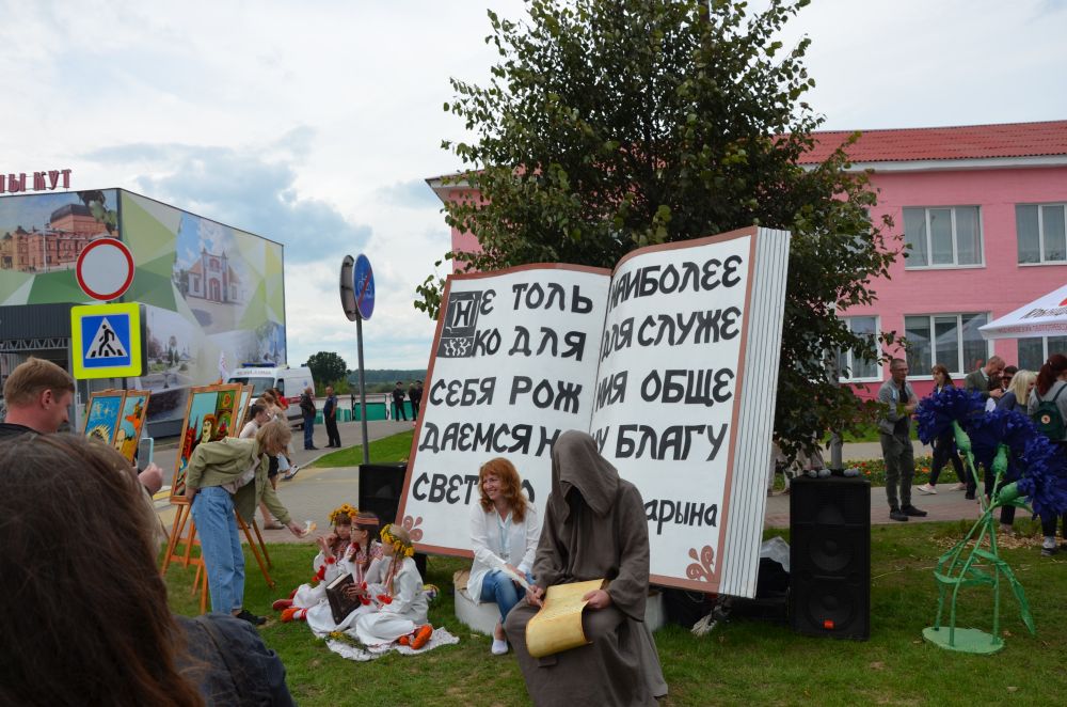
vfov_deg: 47.7
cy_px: 354
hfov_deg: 67.5
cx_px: 534
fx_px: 798
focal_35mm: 27
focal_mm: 18
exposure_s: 1/250
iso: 110
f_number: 8
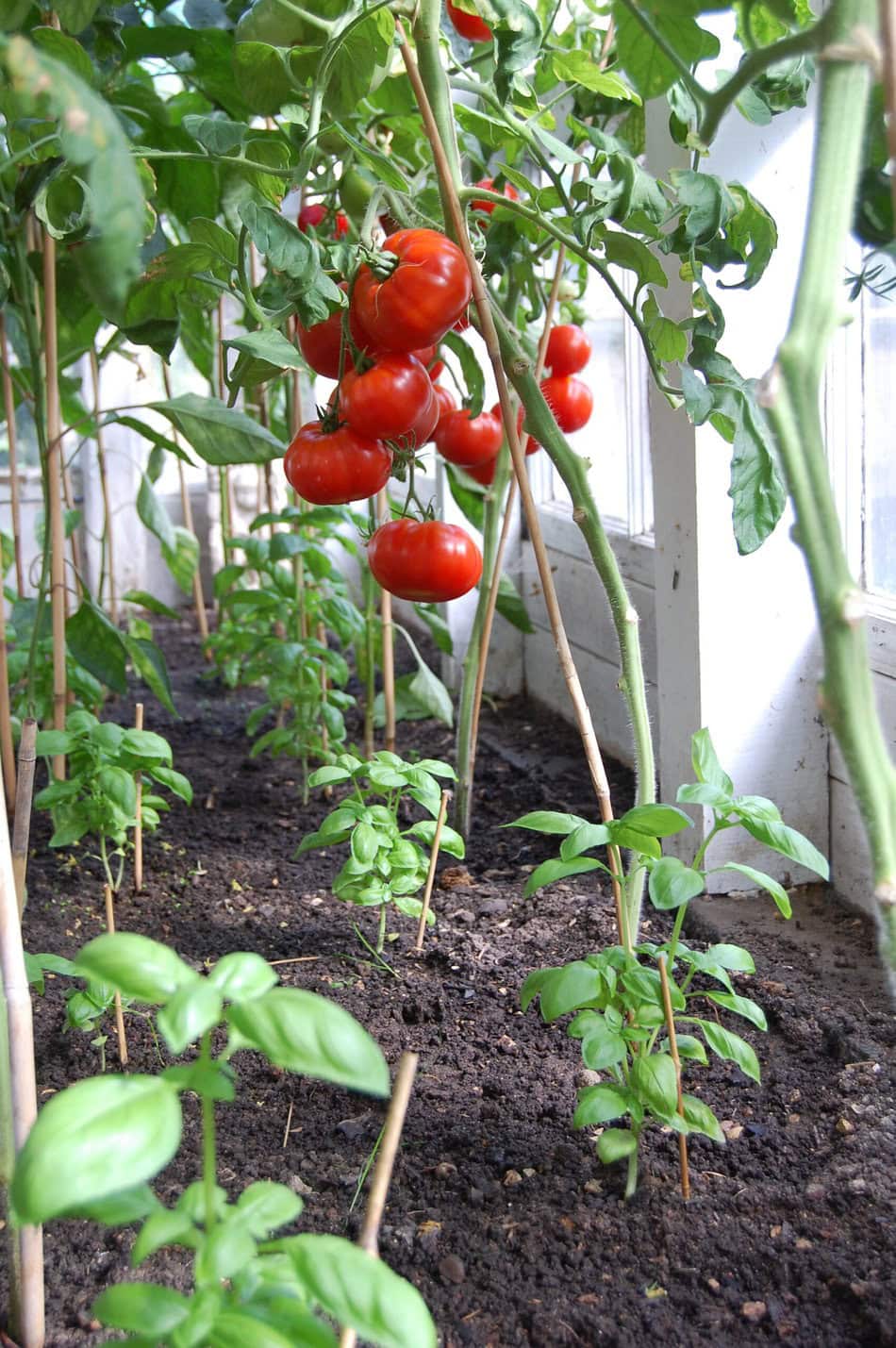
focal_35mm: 52
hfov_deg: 25.7
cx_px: 448
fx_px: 1964
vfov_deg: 37.9
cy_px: 674
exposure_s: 1/50
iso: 400
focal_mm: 35
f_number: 8
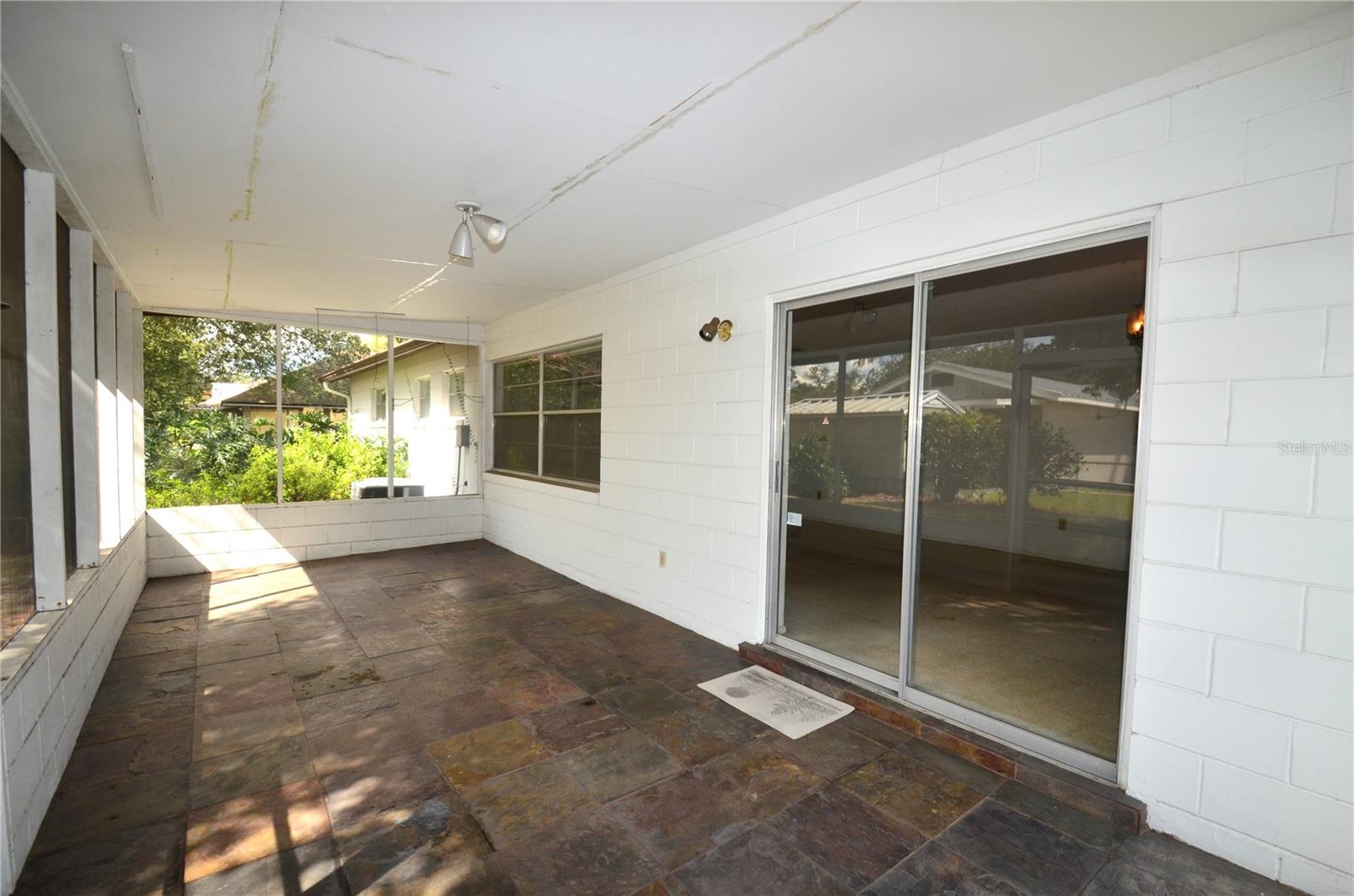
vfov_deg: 77.0
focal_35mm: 15
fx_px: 563
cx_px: 677
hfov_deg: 100.5
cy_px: 448
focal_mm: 10
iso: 450
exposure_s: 1/125
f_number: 9
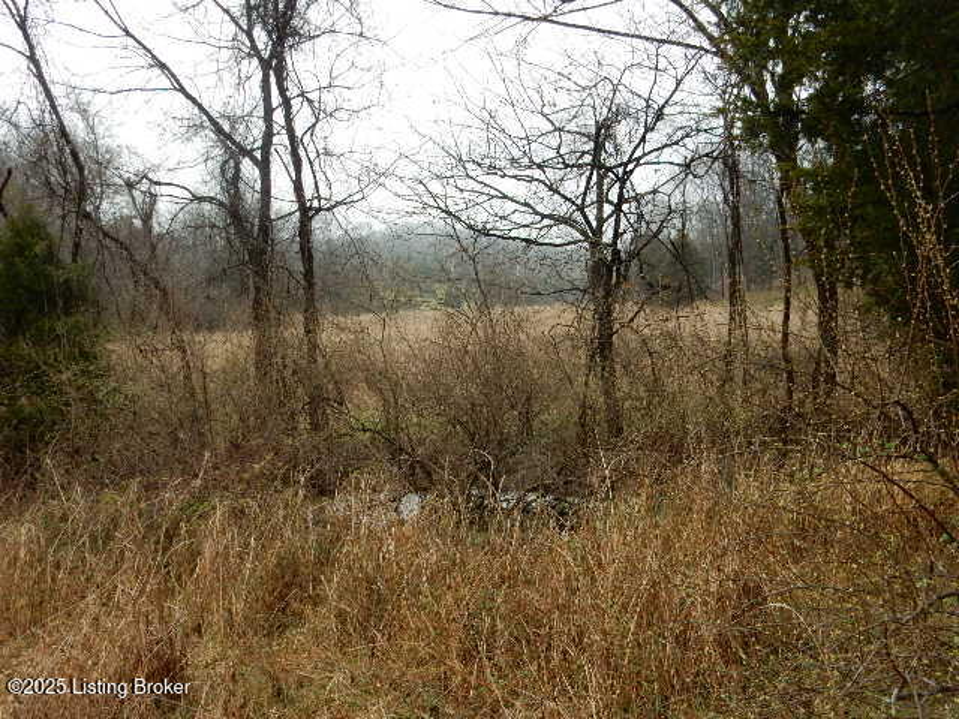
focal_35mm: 36
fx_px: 997
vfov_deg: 39.7
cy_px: 360
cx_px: 480
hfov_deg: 51.4
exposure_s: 1/200
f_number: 4
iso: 125
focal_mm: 6.4
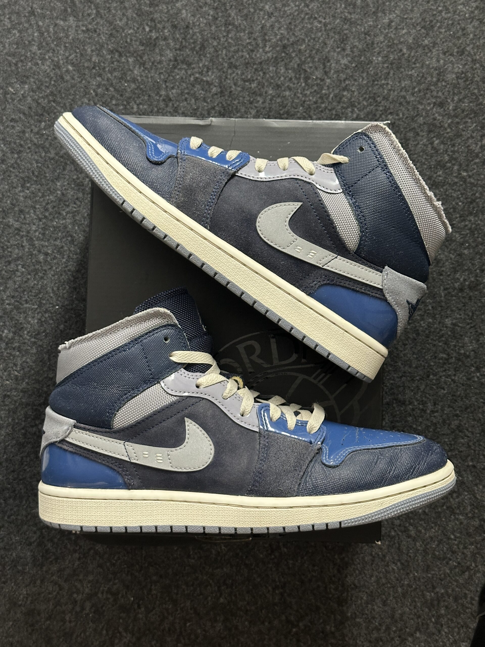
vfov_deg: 39.7
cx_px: 242
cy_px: 324
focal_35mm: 48
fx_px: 897
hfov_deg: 30.3
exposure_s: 1/34
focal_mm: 6.86
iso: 320
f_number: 1.78
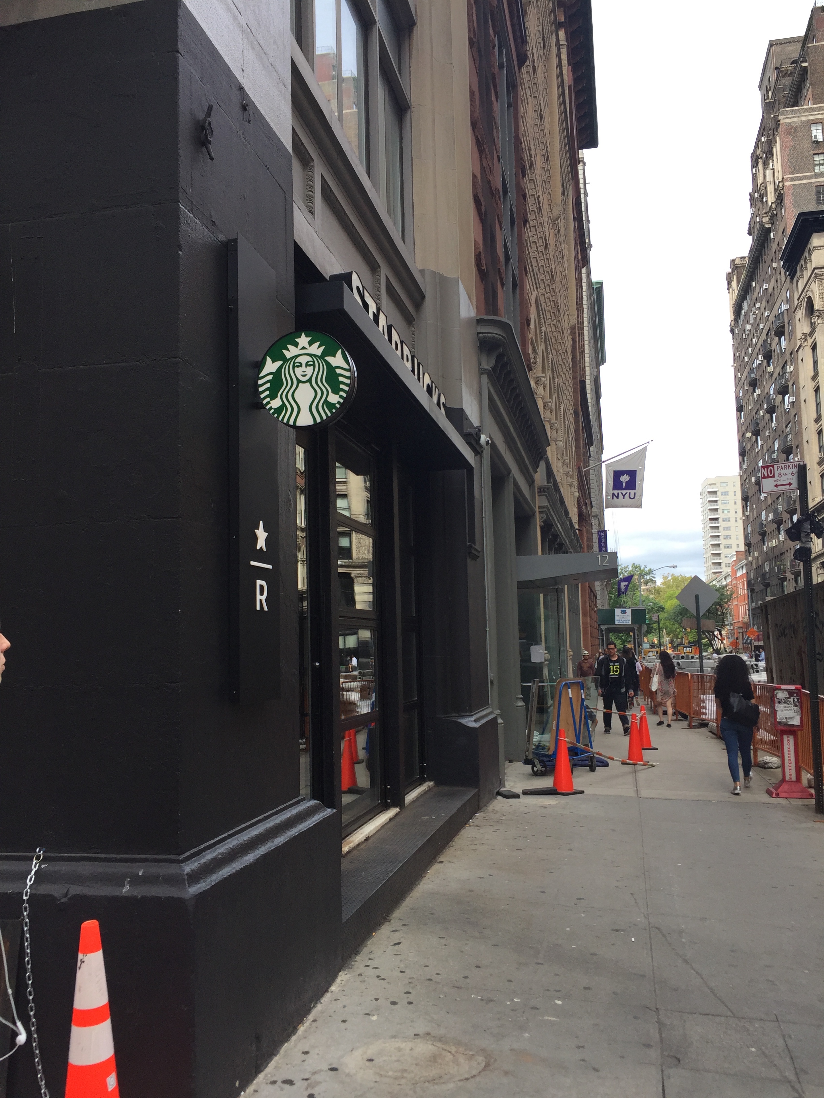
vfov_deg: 61.7
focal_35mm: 29
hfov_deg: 48.2
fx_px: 920
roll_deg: +1.4
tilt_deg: +6.5
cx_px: 412
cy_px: 549
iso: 32
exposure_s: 1/648
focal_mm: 4.15
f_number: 2.2
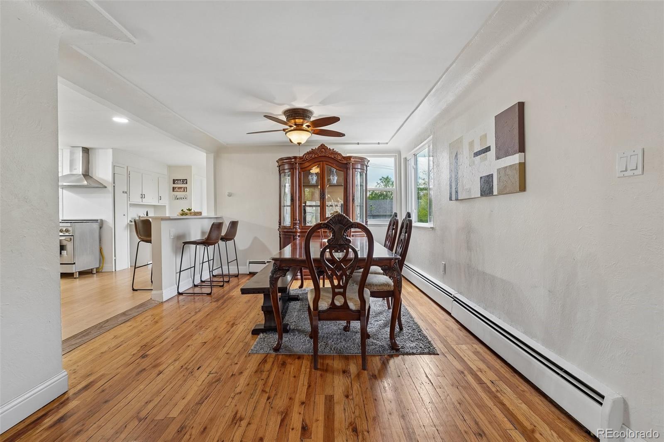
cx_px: 332
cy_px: 221
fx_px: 306
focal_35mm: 17
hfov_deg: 94.6
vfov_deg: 71.7
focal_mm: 16.6
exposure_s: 1/15
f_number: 8
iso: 400
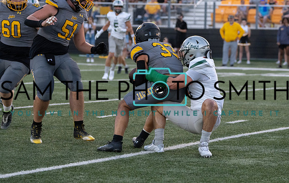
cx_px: 181
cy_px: 91
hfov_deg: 9.8
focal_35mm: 214
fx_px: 1688
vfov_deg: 6.2
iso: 4000
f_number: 5.6
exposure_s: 1/1000
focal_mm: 166
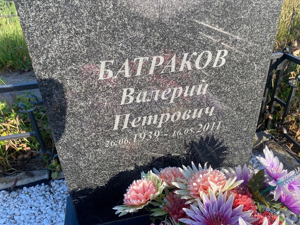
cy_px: 117
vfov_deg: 49.7
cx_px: 158
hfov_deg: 63.4
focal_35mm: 28
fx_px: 243
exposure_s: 1/685
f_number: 1.8
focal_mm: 4.25
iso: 32
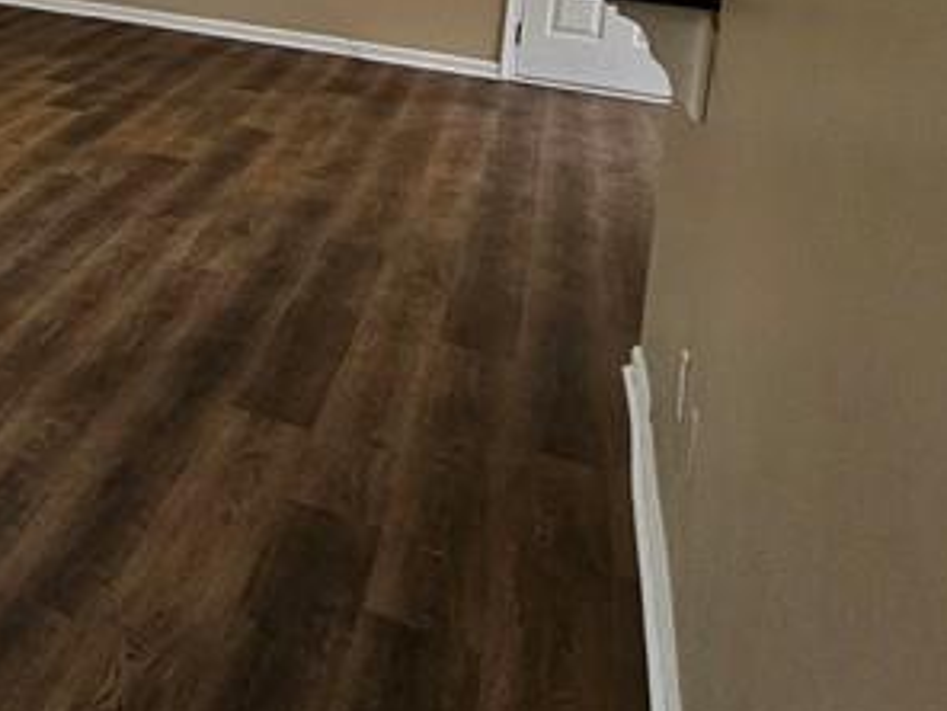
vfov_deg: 28.1
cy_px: -141
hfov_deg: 28.7
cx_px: -442
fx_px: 1231
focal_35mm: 45
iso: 125
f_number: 2.2
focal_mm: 2.2
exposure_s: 1/60
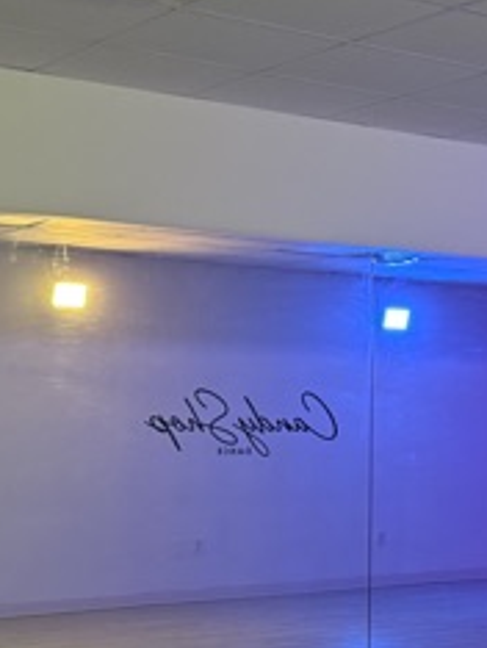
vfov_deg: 23.7
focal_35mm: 82
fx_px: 1535
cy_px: 407
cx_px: 592
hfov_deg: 17.2
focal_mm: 6.76
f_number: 1.78
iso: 320
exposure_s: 1/120
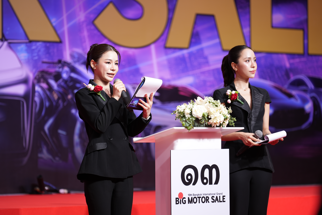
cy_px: 108
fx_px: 1494
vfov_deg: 8.2
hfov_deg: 12.3
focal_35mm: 167
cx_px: 161
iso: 320
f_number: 2.8
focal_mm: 167
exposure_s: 1/200
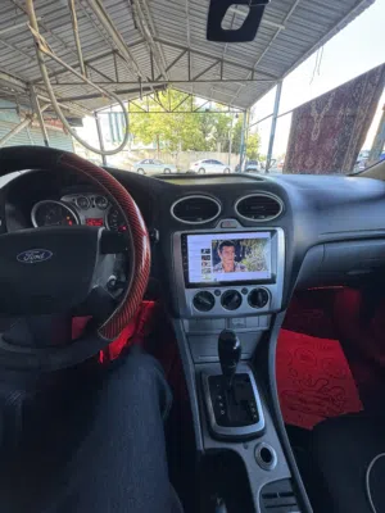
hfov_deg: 85.7
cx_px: 192
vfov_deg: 102.1
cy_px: 256
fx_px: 208
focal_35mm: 14
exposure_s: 1/99
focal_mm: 2.22
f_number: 2.2
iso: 250
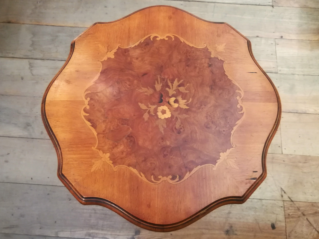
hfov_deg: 67.3
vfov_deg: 53.1
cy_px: 120
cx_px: 160
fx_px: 240
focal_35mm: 26
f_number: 2.2
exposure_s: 1/20
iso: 640
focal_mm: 3.83
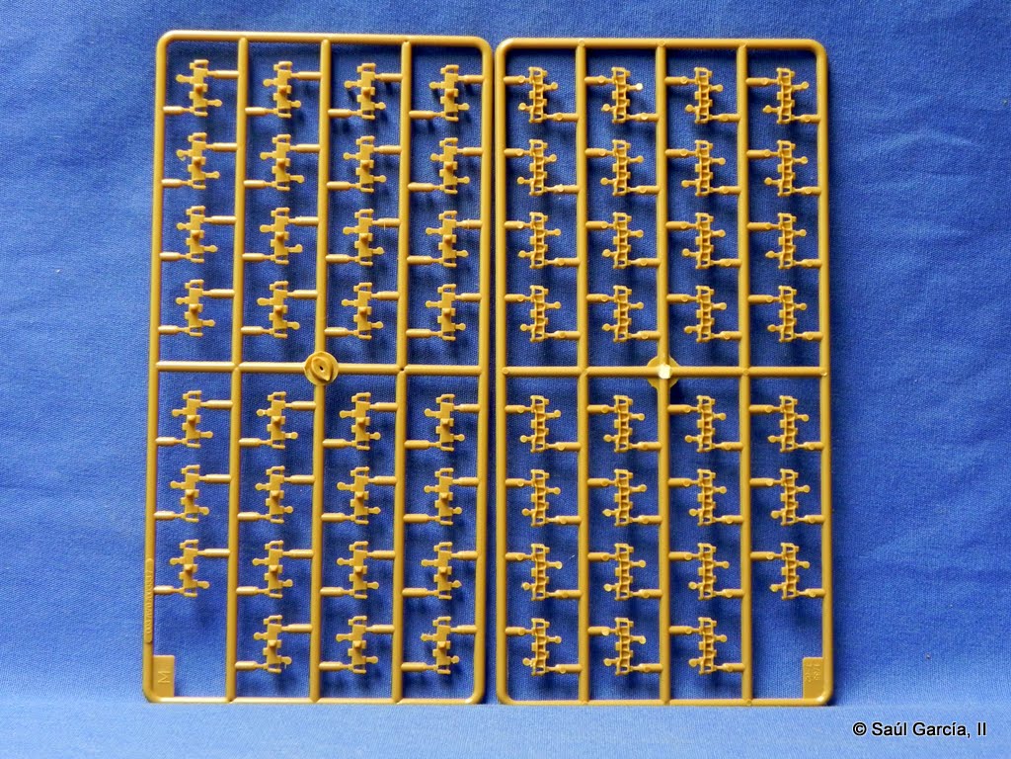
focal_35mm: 66
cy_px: 380
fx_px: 1928
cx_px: 506
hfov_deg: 29.4
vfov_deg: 22.3
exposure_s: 1/10.4
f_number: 3.5
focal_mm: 11.8
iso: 400
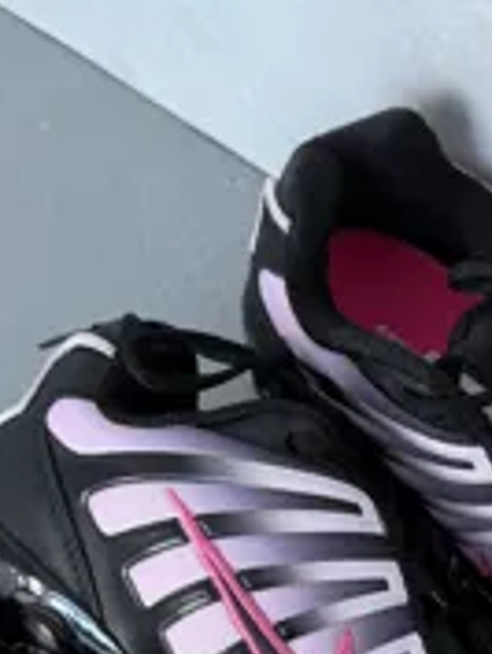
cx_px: 418
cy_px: 547
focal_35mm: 65
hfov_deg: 22.2
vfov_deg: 29.0
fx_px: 1230
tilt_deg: -69.0
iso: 200
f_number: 1.78
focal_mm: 6.76
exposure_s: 1/85
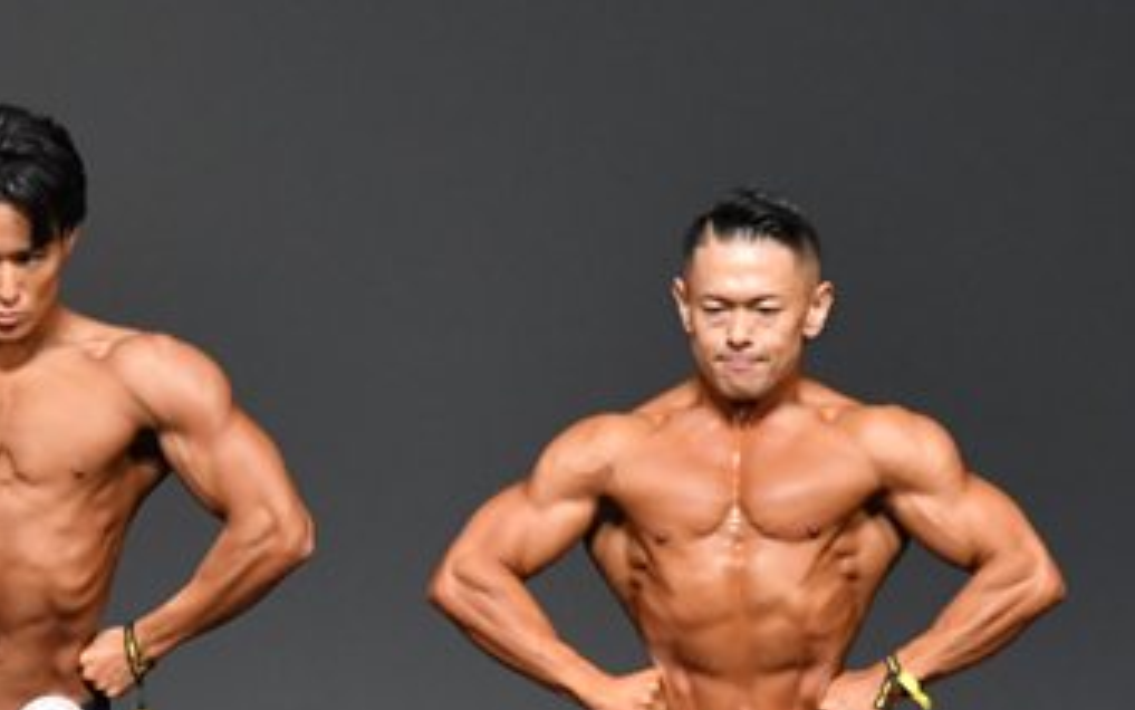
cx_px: 28
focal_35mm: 699
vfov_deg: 1.9
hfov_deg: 3.0
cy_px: 824
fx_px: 21625
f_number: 5.6
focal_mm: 200
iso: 2500
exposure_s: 1/400
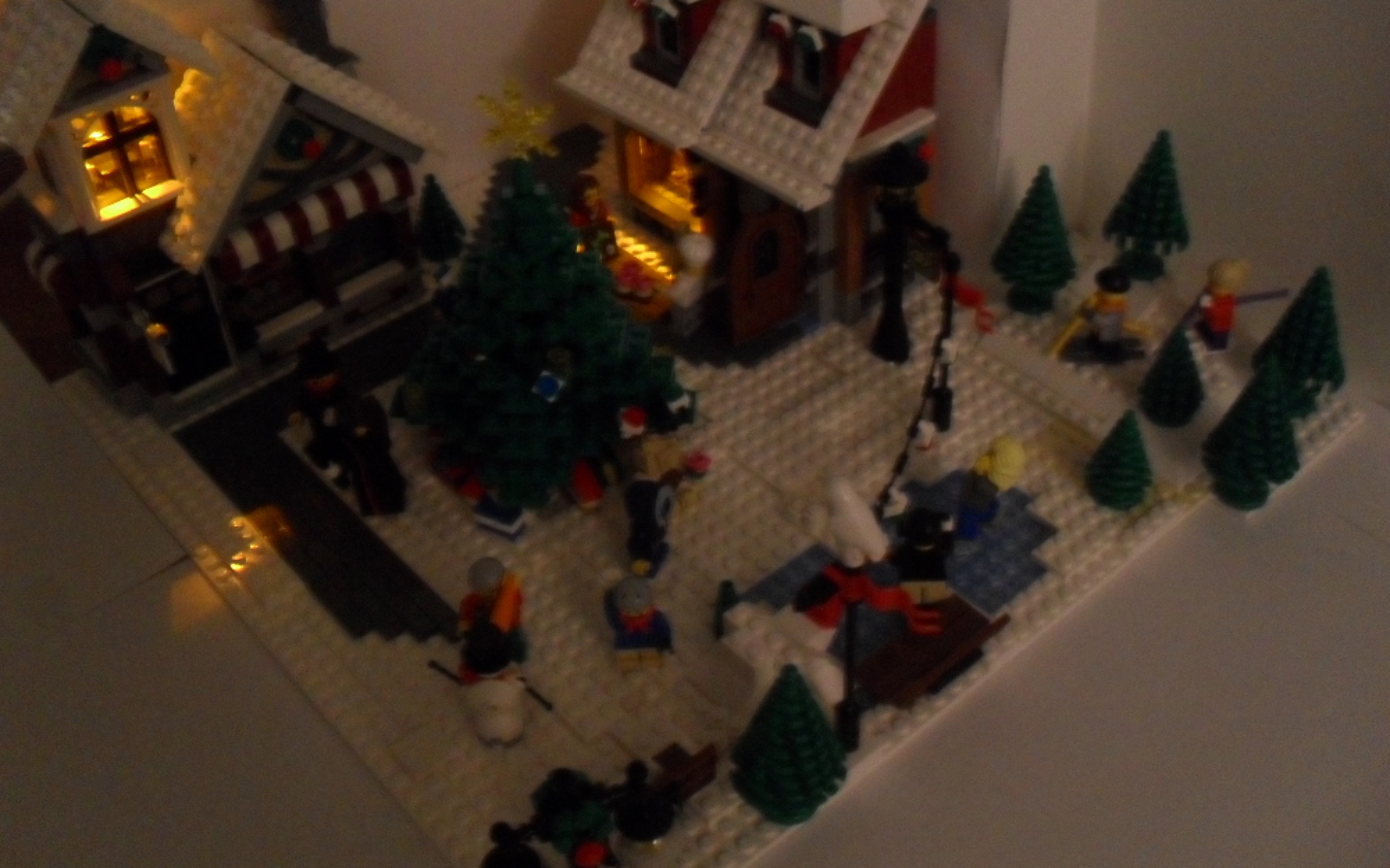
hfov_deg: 51.5
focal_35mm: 38
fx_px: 1440
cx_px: 684
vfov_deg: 33.6
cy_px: 440
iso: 400
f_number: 3.2
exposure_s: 1/8
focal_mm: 6.3
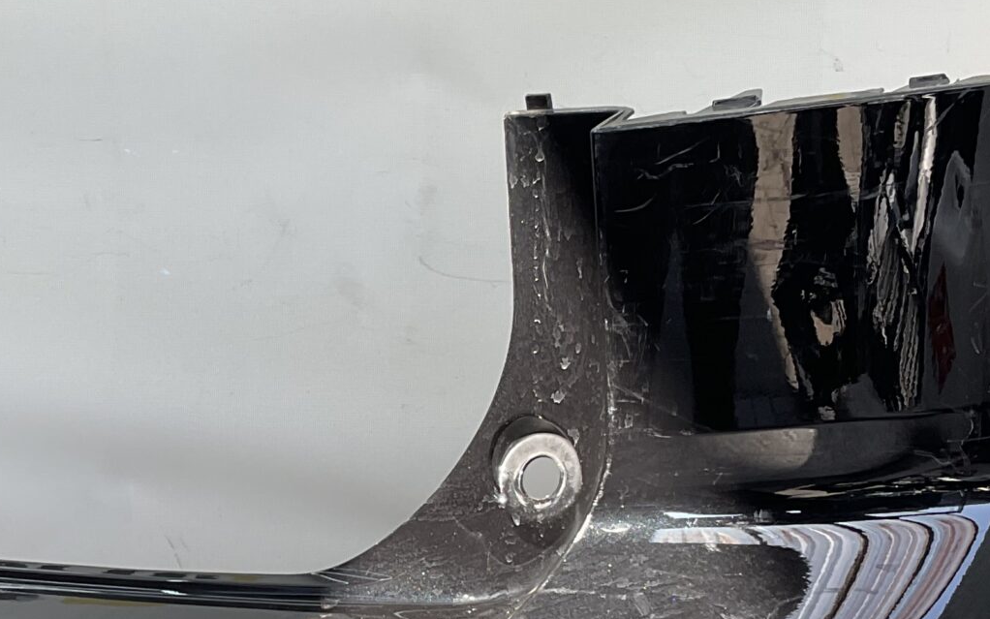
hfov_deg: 26.6
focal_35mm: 77
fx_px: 2078
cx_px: 312
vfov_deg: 16.8
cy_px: 482
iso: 16
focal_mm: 3
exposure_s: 1/149
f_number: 1.8
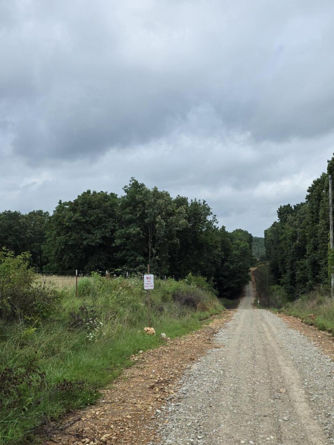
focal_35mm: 38
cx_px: 226
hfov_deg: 37.3
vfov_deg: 48.8
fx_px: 489
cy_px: 256
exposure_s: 1/7944
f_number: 1.7
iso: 80
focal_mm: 6.25
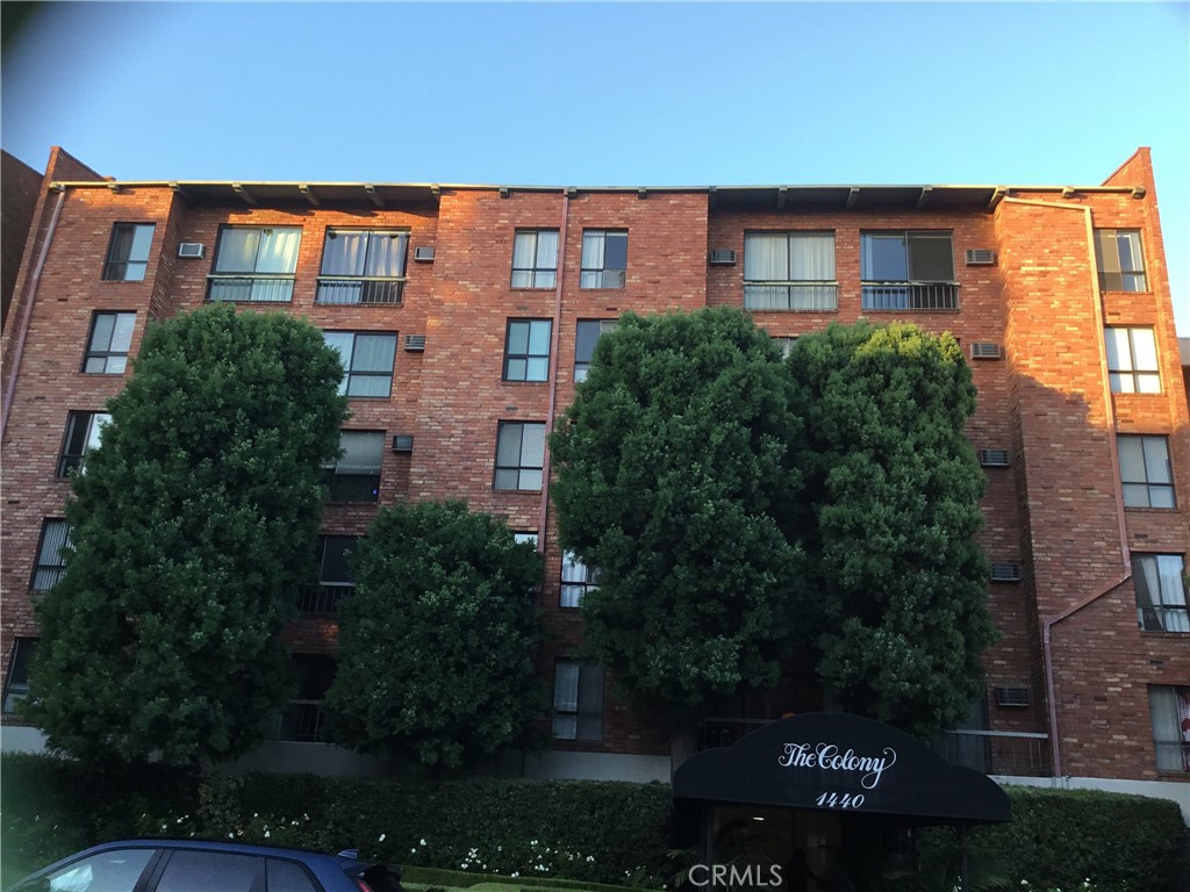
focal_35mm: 31
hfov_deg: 58.4
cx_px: 595
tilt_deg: +19.4
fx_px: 1066
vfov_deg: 45.4
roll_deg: -2.6
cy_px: 446
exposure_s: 1/120
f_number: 2.4
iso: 40
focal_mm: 3.3
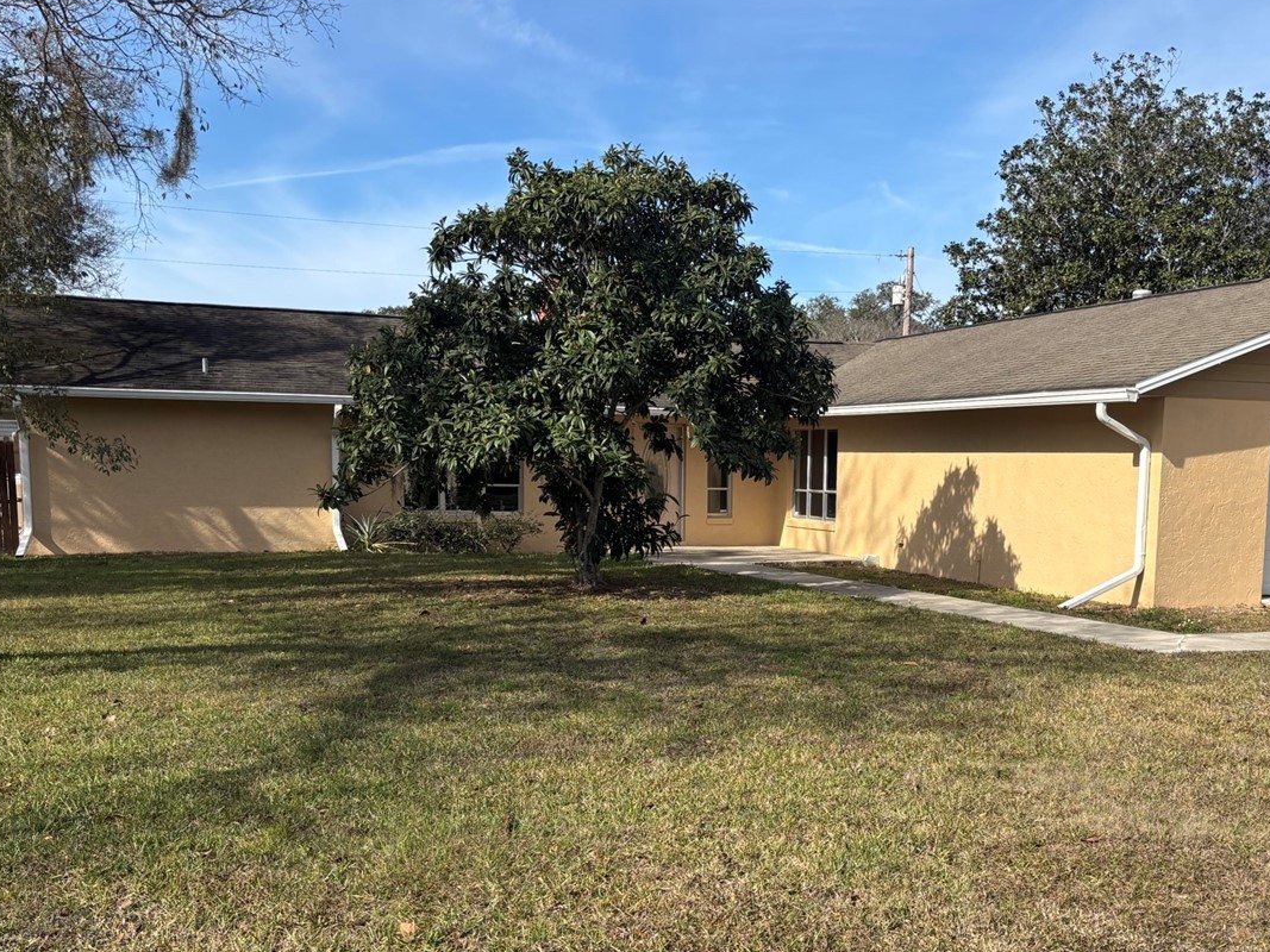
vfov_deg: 36.4
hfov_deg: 47.6
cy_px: 639
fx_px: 1431
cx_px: 751
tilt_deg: -7.2
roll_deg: -0.8
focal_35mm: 39
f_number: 1.6
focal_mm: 5.96
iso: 50
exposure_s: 1/2242
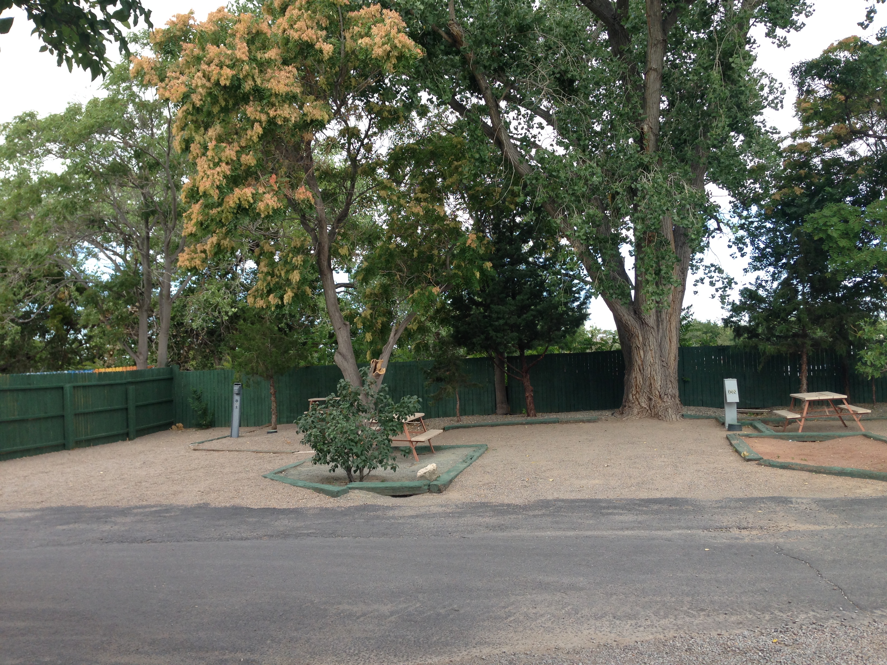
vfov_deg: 42.9
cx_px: 444
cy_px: 332
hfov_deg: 55.4
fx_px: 846
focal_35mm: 33
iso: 50
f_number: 2.4
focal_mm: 4.12
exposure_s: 1/332
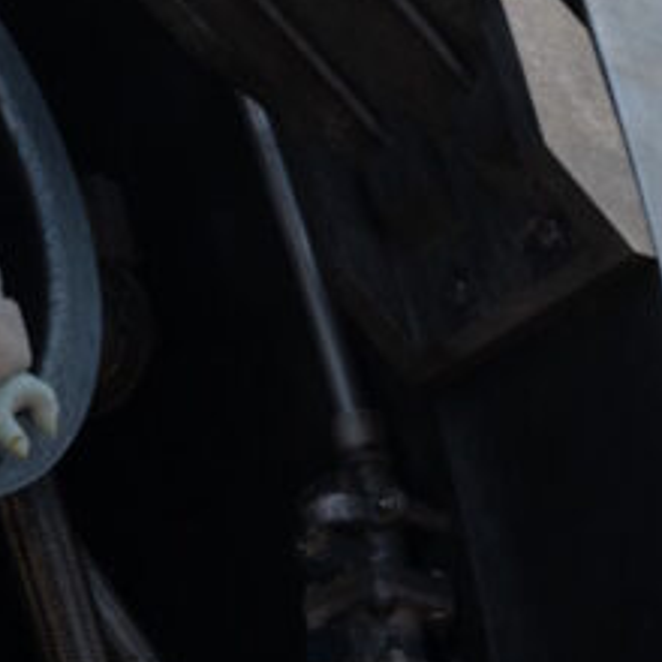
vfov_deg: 2.0
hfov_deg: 2.0
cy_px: 605
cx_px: 548
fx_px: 19430
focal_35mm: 898
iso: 200
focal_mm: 129.2
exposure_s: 1/400
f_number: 5.6
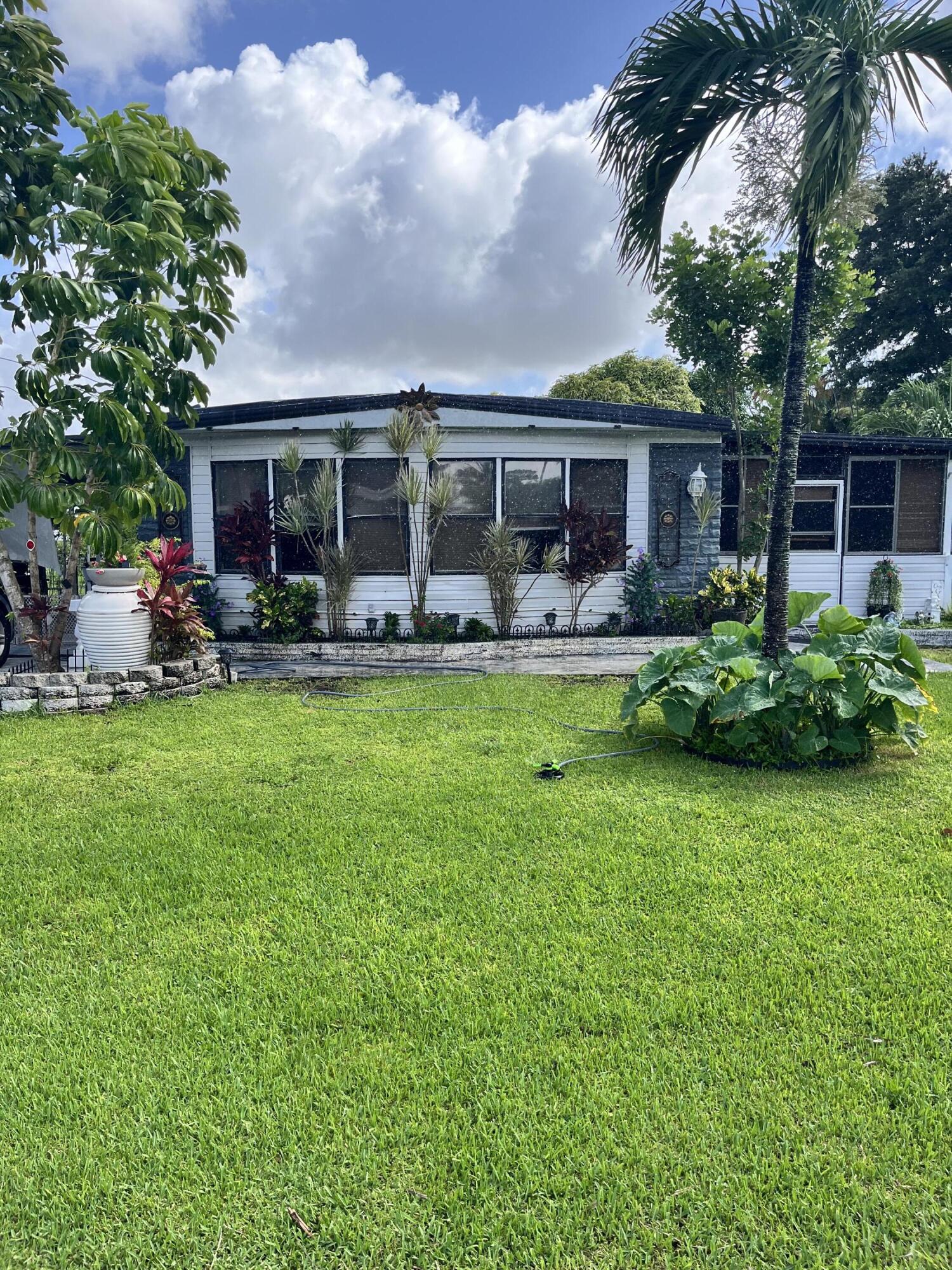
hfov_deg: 53.1
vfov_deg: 67.3
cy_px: 635
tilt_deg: -7.4
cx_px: 476
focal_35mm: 26
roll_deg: +0.9
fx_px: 953
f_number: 1.6
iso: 50
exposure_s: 1/1558
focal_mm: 5.1
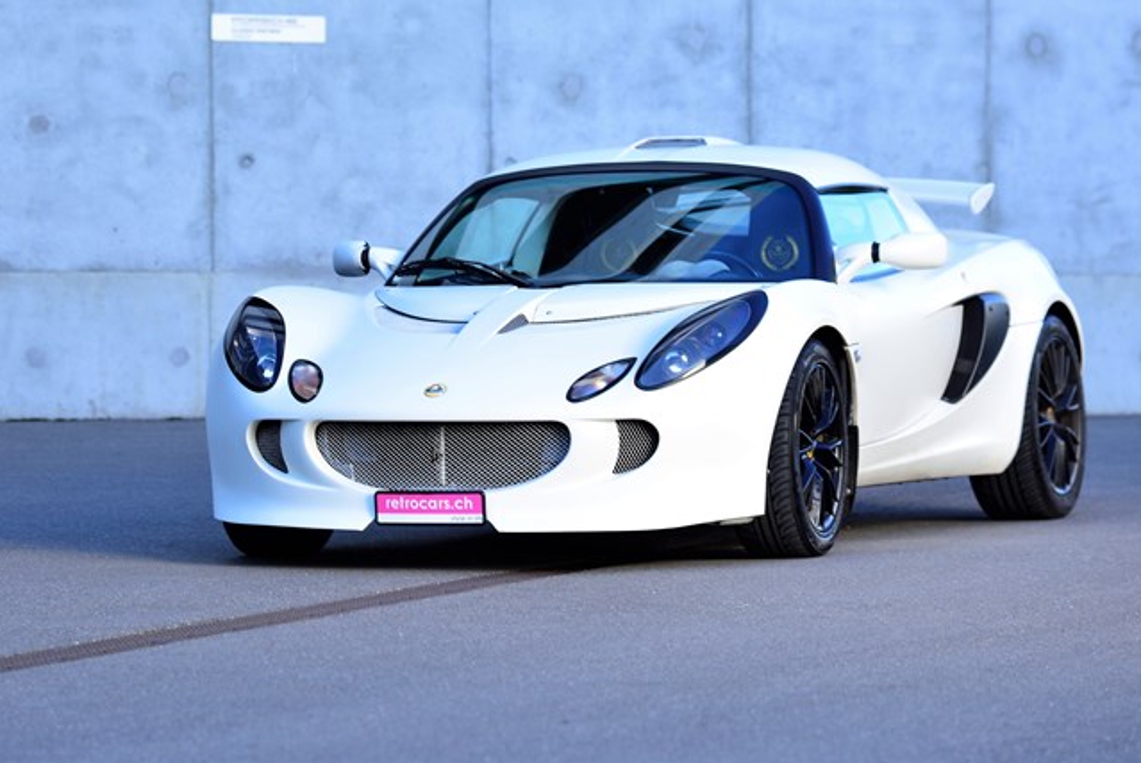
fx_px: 5709
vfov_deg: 7.6
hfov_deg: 11.4
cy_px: 197
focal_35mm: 180
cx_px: 446
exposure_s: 1/80
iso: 100
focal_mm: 120
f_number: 4.5
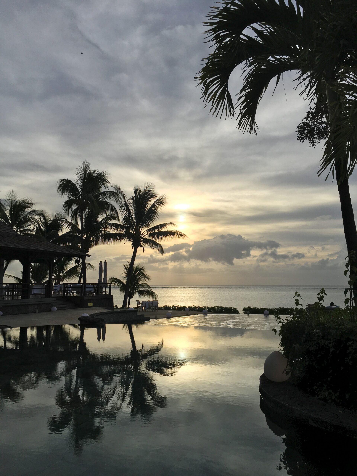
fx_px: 399
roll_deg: +0.1
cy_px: 238
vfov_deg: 61.7
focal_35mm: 29
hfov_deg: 48.2
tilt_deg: +8.7
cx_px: 178
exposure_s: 1/3497
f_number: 2.2
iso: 25
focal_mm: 4.15
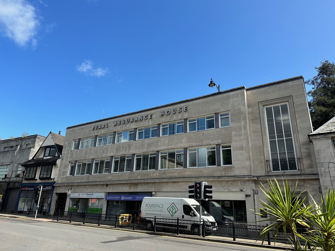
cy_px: 126
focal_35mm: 24
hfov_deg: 71.6
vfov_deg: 56.8
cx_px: 168
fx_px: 232
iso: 80
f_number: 1.78
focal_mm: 6.86
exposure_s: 1/2967
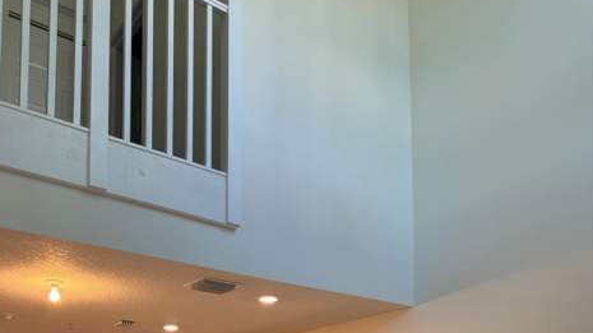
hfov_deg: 55.3
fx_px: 566
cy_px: 393
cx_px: 296
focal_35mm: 36
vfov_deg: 28.7
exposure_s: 1/150
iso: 125
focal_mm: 6.76
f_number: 1.78
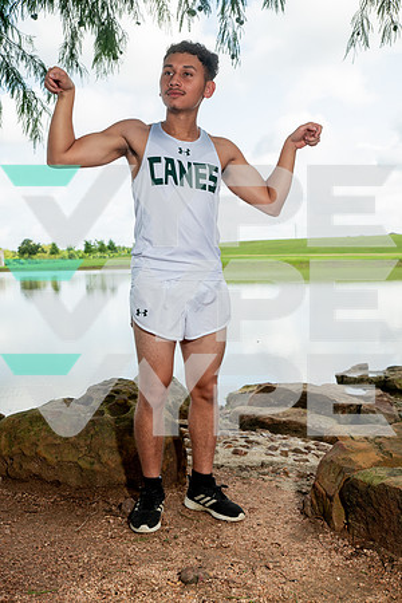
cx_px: 201
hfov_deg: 31.9
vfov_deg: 46.4
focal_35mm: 42
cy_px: 302
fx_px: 703
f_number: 7.1
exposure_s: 1/200
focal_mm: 42
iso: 200
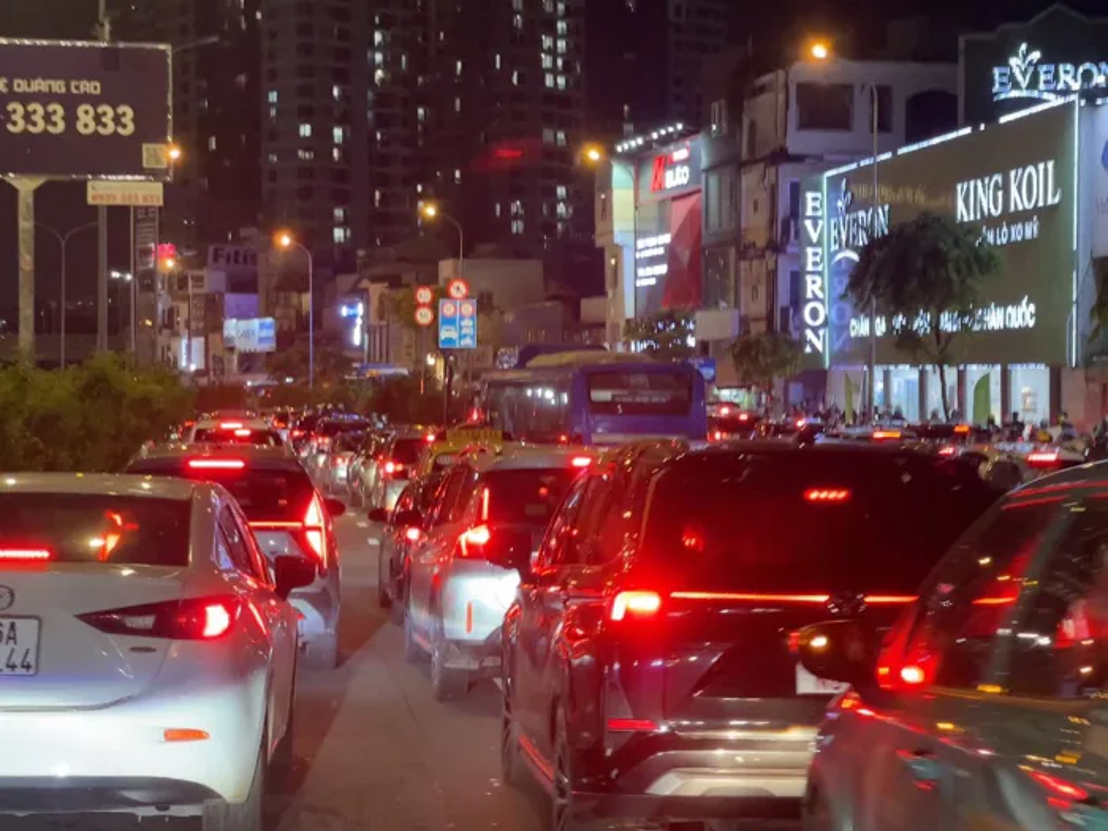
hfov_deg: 30.3
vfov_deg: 22.9
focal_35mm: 64
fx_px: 2049
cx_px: 554
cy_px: 416
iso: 500
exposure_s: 1/42
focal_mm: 7.5
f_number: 2.2
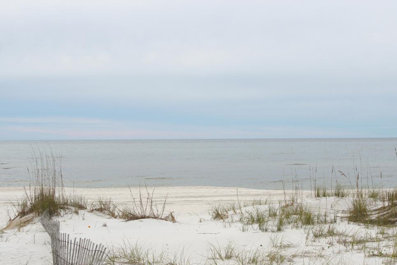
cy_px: 139
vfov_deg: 25.1
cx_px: 204
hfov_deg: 36.9
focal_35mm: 54
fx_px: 596
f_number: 11
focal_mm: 34
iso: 100
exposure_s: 1/125
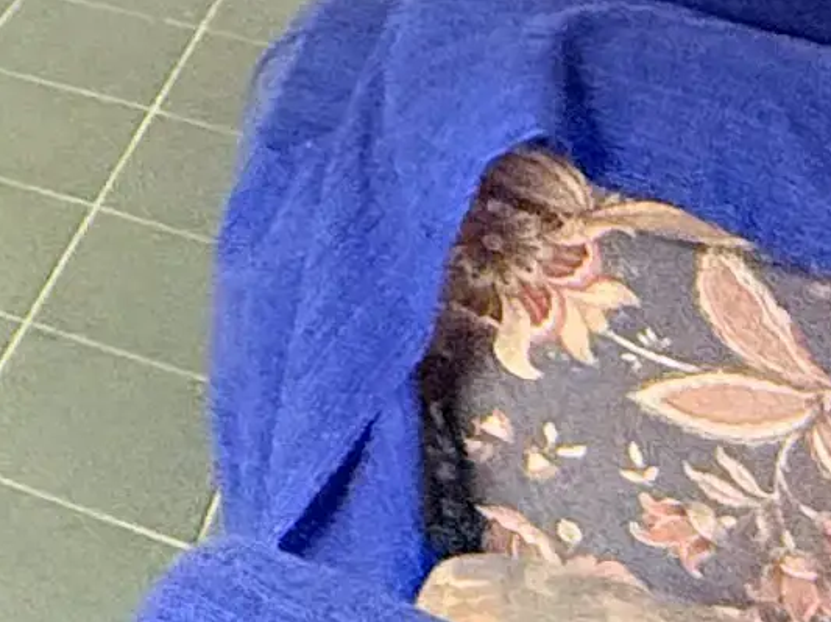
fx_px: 2543
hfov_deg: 13.2
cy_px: -987
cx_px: -1241
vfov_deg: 11.1
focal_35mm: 106
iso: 400
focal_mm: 2.22
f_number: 2.2
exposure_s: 1/60
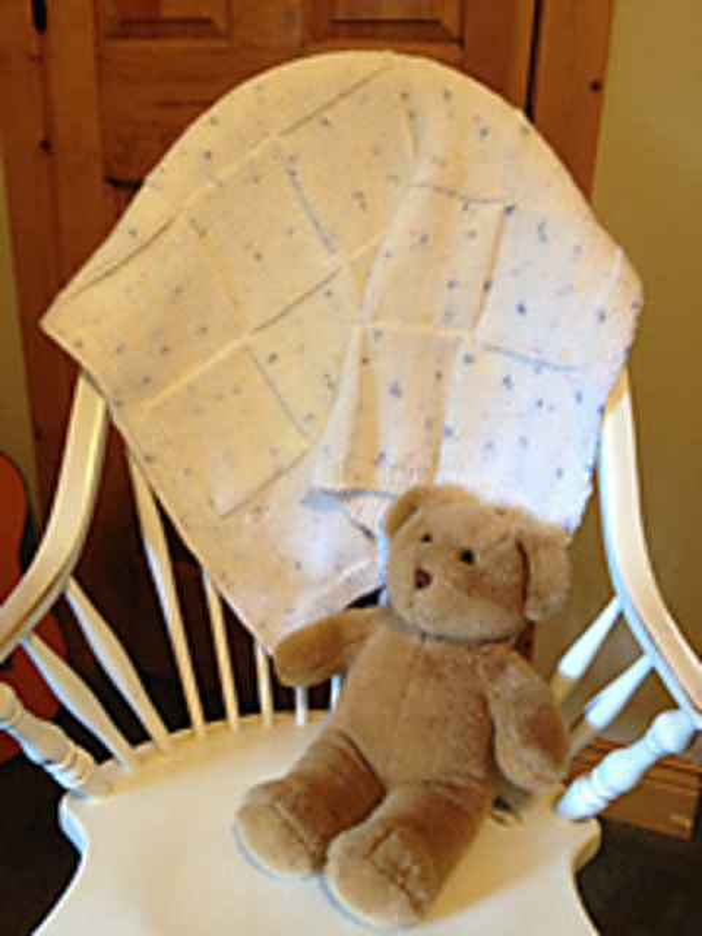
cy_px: 468
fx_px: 946
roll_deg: -2.0
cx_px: 351
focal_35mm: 35
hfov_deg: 40.7
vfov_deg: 52.6
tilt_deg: -20.5
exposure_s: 1/20
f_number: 2.4
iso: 160
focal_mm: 4.28
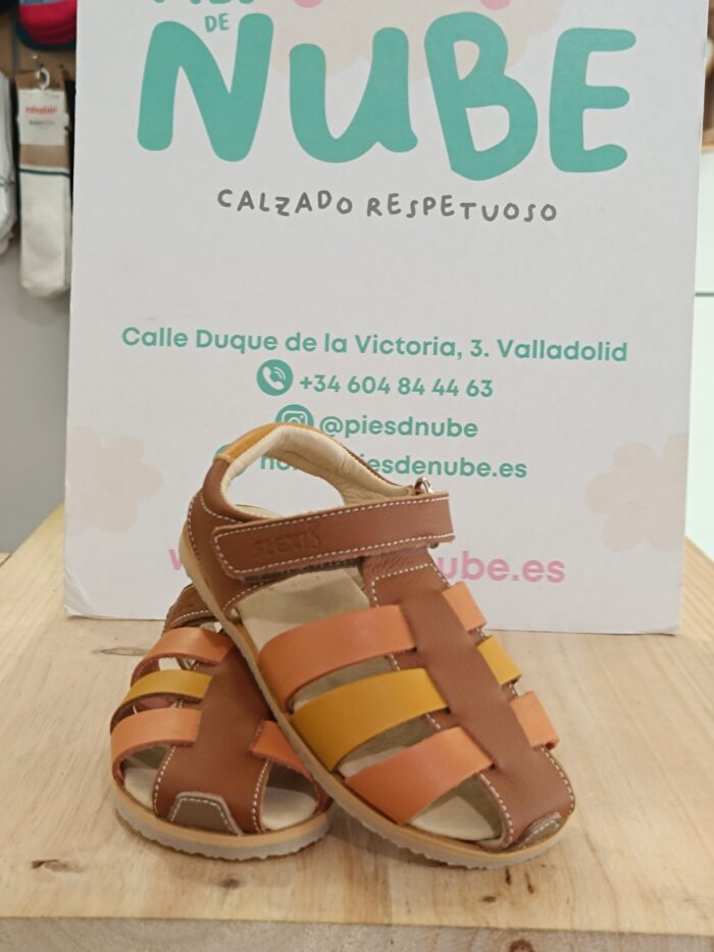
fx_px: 660
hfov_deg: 56.8
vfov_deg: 71.6
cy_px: 476
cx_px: 357
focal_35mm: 24
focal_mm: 5.59
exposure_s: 1/101
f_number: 1.88
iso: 511
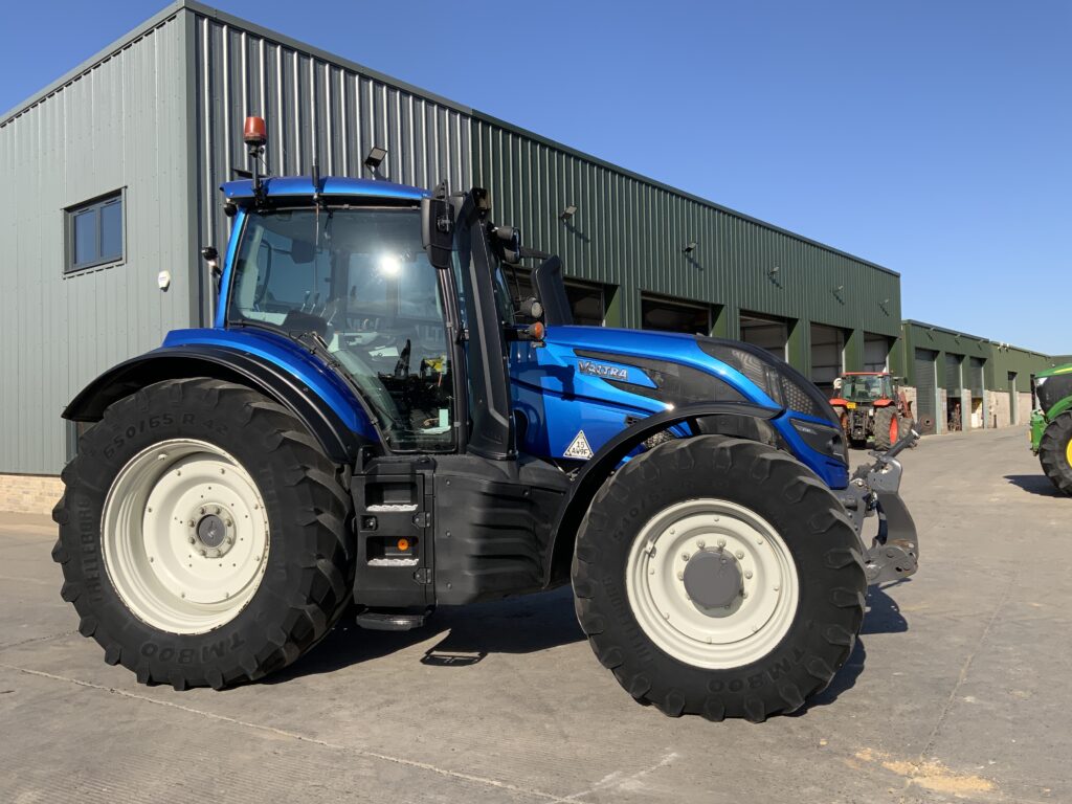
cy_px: 402
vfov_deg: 48.2
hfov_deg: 61.7
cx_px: 536
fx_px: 898
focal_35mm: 29
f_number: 1.8
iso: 16
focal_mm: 3
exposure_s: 1/1675
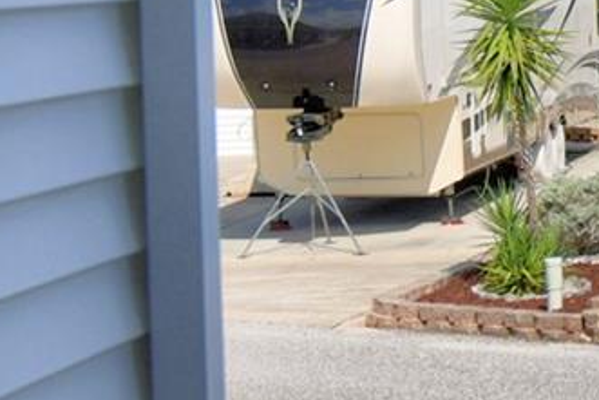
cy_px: 47
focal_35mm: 145
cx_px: 825
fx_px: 2414
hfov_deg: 13.5
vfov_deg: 9.4
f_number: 5.6
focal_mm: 20
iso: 100
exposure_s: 1/1600
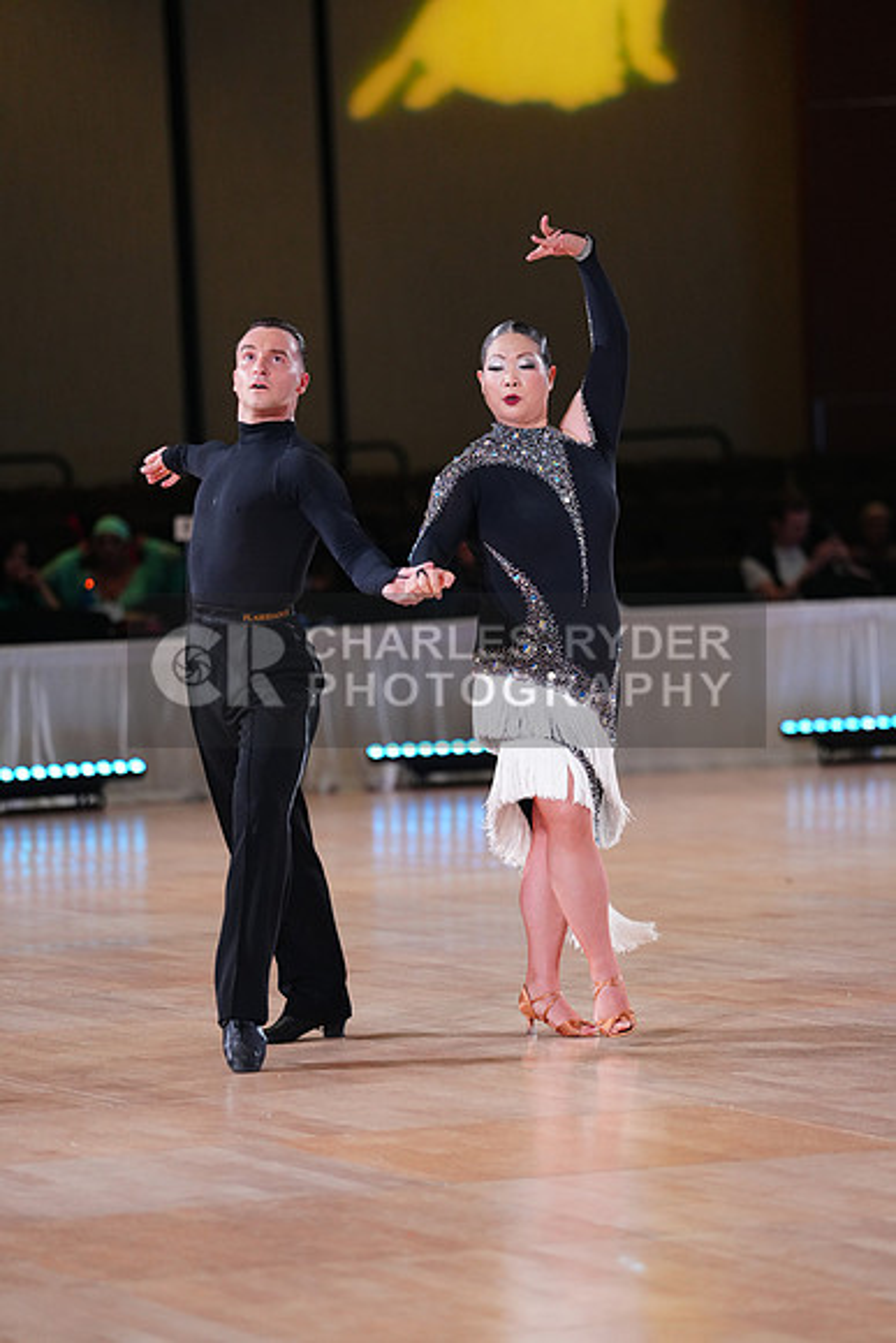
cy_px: 672
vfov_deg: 12.3
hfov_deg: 8.2
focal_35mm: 167
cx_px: 448
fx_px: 6230
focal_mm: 167
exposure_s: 1/400
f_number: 2.8
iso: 2000
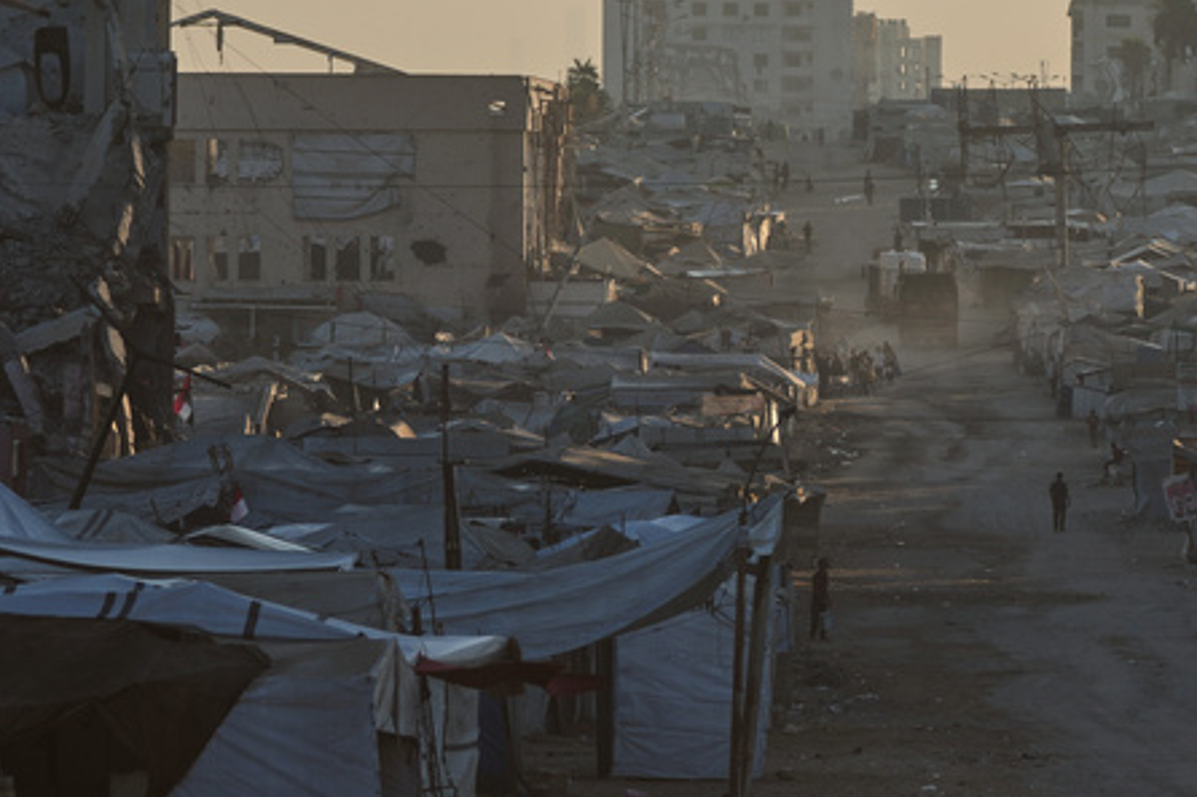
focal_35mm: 303
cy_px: 244
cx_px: 990
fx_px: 10070
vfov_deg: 4.5
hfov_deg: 6.8
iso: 64
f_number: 5
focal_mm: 132
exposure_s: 1/640
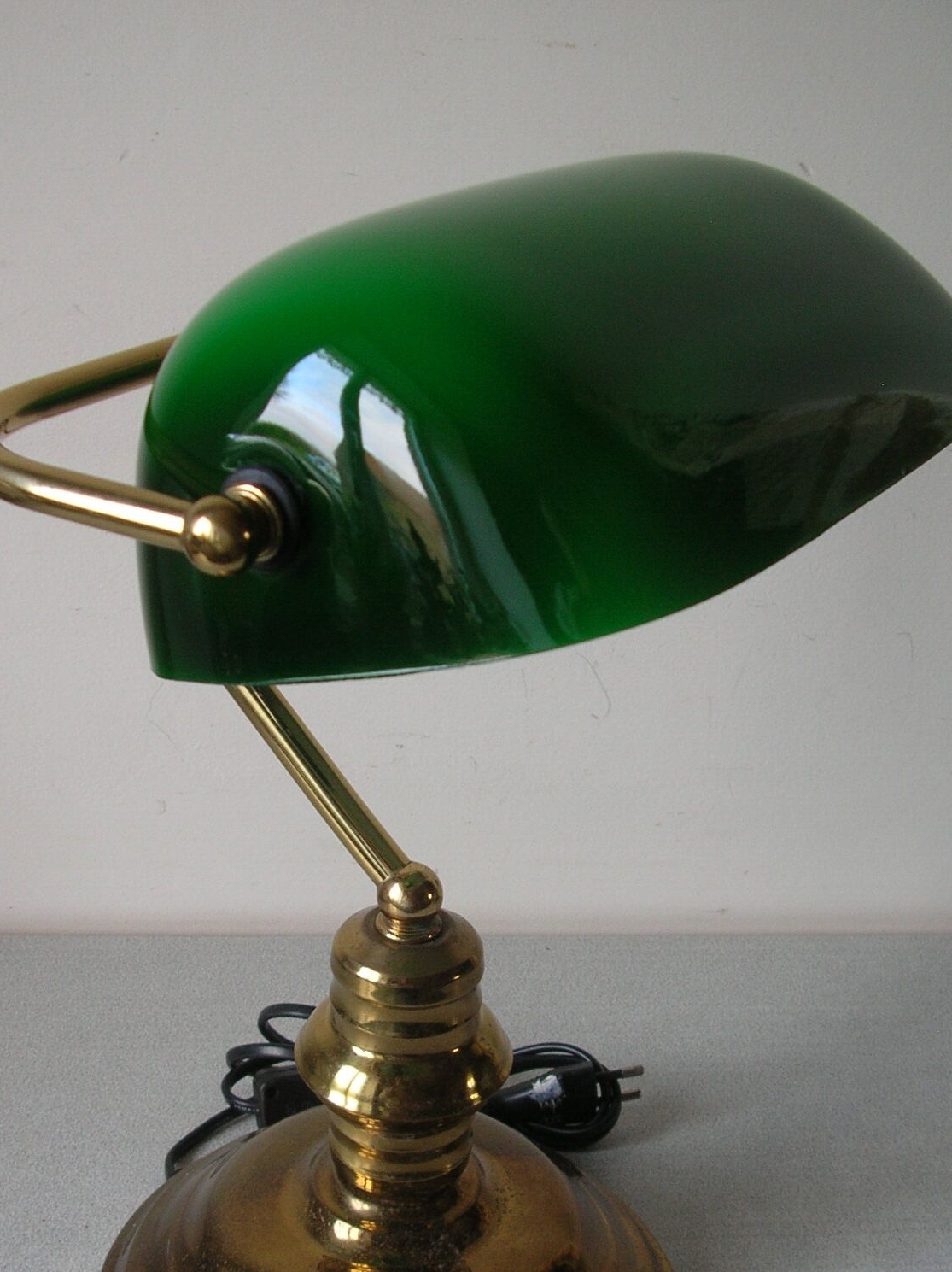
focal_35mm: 47
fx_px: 1725
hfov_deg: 30.8
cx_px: 459
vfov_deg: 40.0
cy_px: 832
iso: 50
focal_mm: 5.8
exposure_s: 1/15
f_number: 2.8
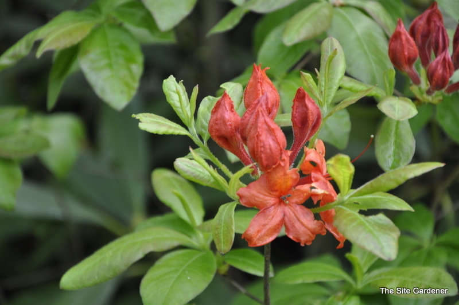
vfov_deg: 8.7
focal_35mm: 158
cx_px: 230
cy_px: 152
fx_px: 2006
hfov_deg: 13.1
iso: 400
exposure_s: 1/80
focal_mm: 105
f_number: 5.6
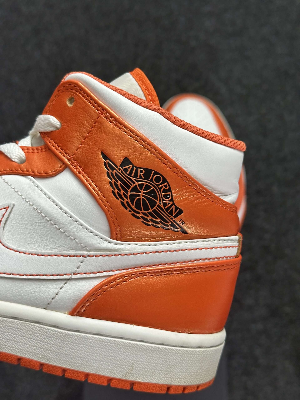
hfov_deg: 30.3
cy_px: 200
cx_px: 150
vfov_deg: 39.7
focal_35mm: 48
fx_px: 555
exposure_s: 1/50
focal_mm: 6.86
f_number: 1.78
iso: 160
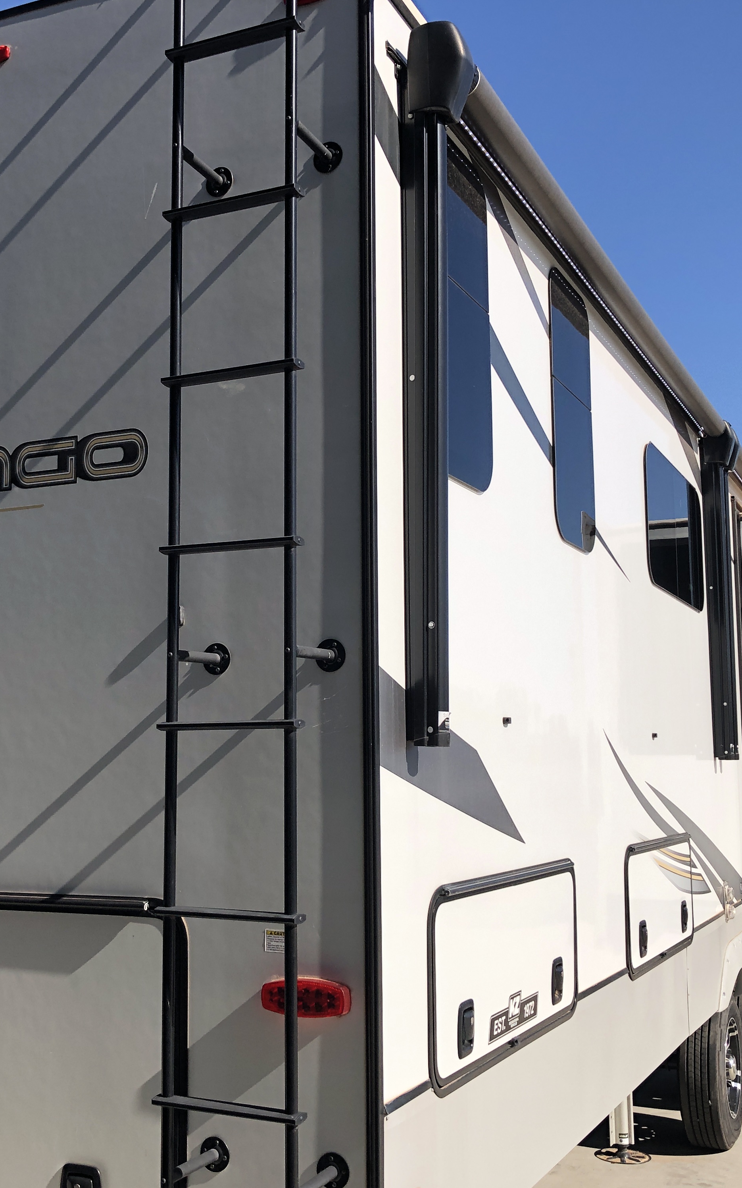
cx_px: 294
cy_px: 592
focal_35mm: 40
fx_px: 1294
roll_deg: +0.4
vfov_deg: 49.3
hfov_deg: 31.9
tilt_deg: +5.5
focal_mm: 3.99
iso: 20
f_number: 1.8
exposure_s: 1/2525
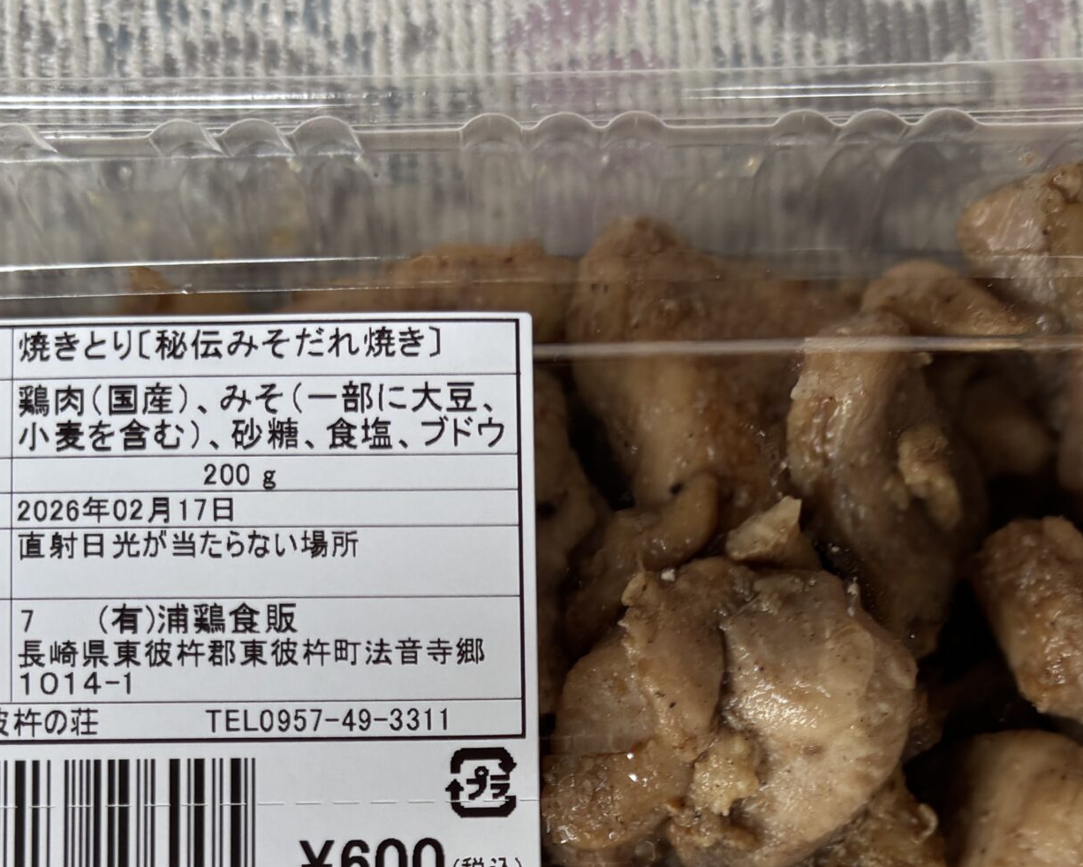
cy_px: 786
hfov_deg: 35.4
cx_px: 568
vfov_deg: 27.5
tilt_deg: -86.5
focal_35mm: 53
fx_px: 1699
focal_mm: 5.96
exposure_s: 1/121
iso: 50
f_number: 1.6
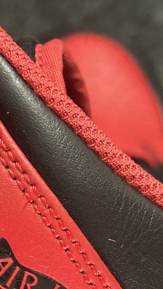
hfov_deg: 6.9
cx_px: 4
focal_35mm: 175
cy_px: 334
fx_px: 1345
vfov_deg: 12.1
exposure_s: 1/33
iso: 320
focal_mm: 6.86
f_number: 1.78
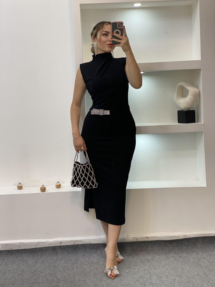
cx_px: 108
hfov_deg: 28.0
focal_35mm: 52
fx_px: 431
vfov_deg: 36.8
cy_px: 144
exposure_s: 1/100
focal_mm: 6
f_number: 2
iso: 80
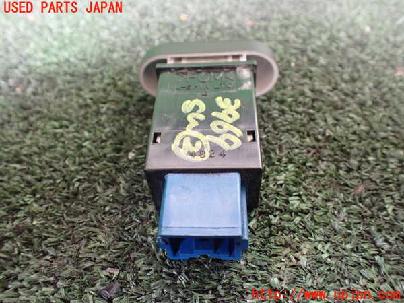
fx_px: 350
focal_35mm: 30
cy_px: 152
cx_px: 202
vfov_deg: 46.8
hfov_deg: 60.0
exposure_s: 1/50
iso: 800
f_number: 2.3
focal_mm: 5.4
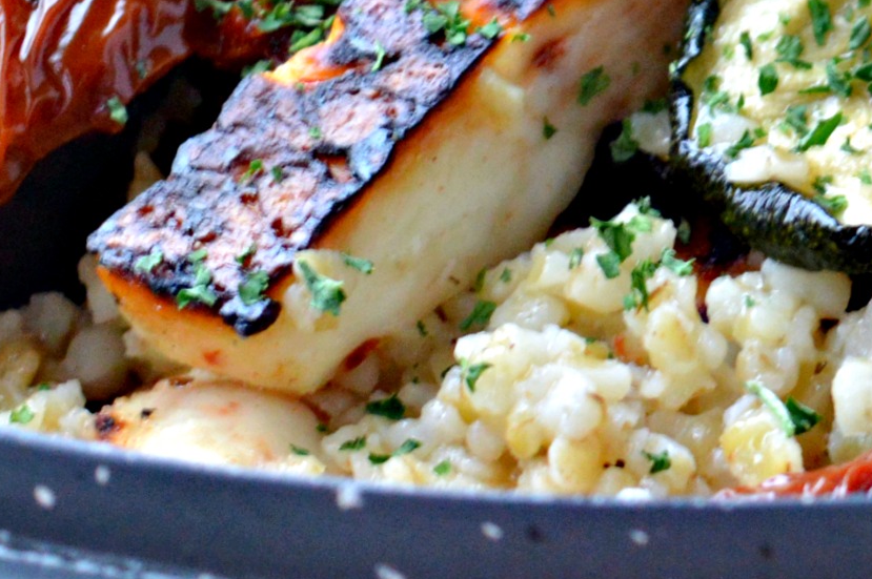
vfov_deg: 4.5
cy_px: -312
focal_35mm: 301
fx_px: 7279
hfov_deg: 6.8
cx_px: 925
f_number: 5.6
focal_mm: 55
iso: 800
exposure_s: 1/15
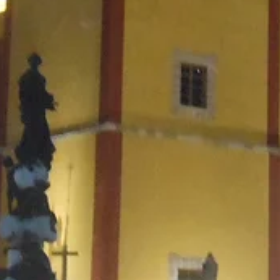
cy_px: -40
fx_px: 1867
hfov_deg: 8.6
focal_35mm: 204
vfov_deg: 8.5
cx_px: 102
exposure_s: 1/5
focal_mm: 8.9
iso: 800
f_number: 4
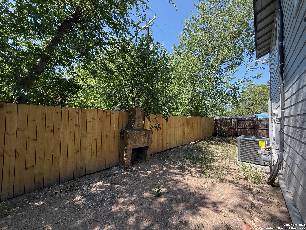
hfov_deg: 102.1
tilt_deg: +3.2
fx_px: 124
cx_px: 153
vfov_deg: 85.7
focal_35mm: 14
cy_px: 115
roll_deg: -0.6
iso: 50
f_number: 2.2
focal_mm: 2.22
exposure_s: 1/223
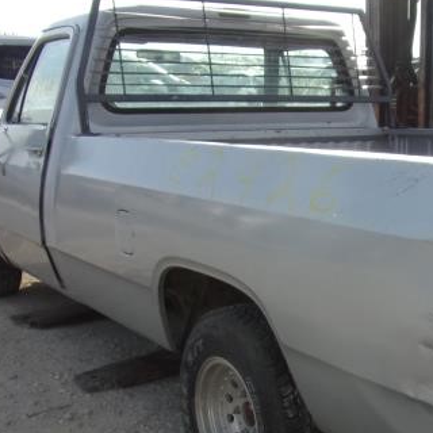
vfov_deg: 31.9
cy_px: 300
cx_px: 375
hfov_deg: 31.0
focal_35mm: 53
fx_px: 750
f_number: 3.3
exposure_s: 1/680
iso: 80
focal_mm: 4.3
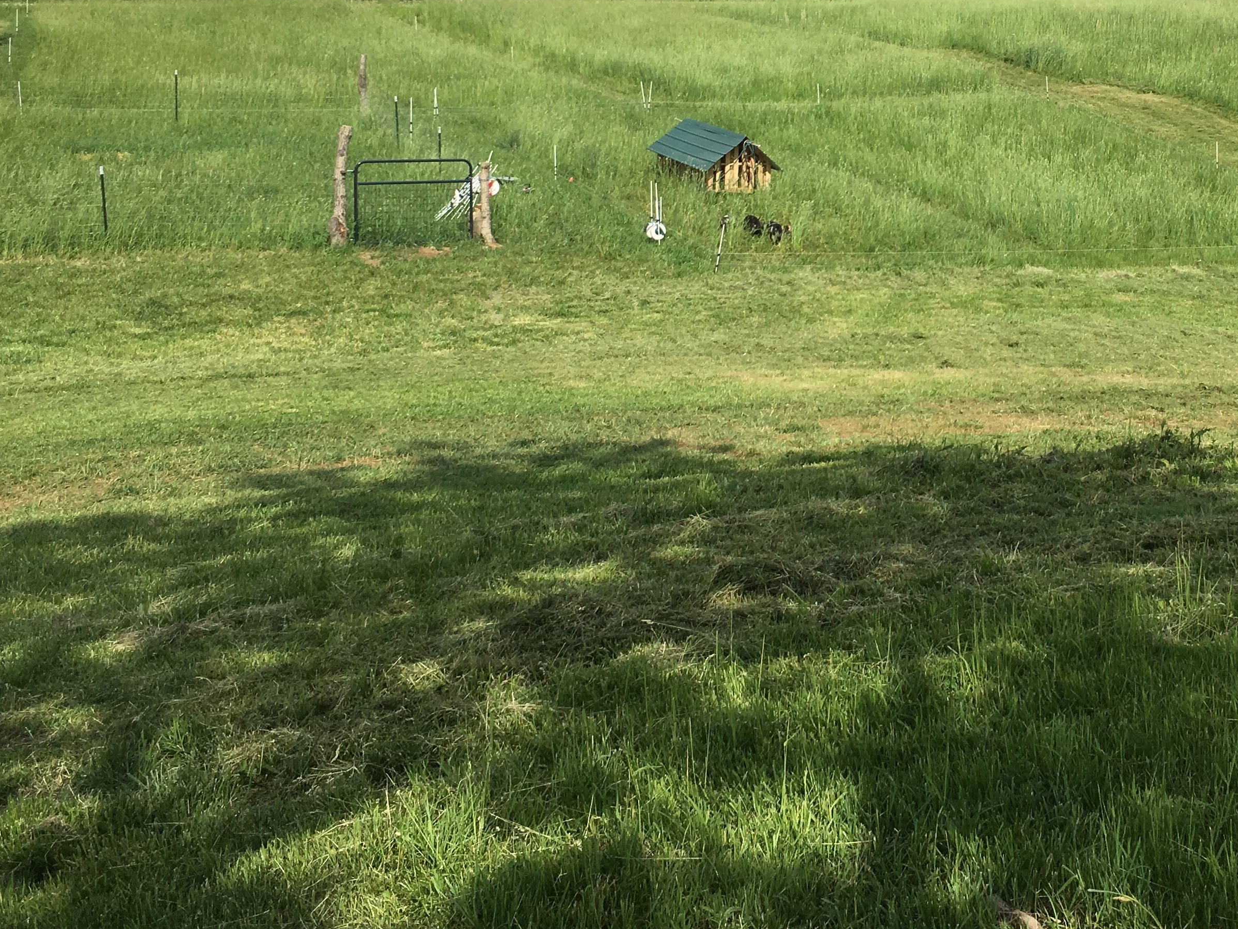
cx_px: 879
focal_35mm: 49
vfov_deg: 29.2
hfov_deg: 38.2
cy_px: 232
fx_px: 1753
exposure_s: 1/2198
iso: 25
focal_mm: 4.15
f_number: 2.2
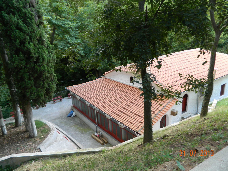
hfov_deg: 69.4
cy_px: 86
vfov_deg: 54.9
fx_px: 165
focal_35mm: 25
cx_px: 114
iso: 125
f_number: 3.1
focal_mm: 4.5
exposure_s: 1/30
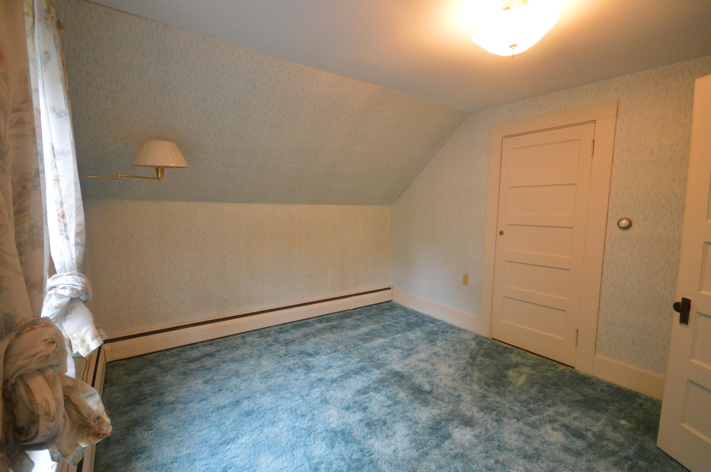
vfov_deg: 77.2
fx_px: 296
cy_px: 236
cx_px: 356
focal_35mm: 15
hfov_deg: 100.4
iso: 1000
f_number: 4
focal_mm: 10
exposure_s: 1/60
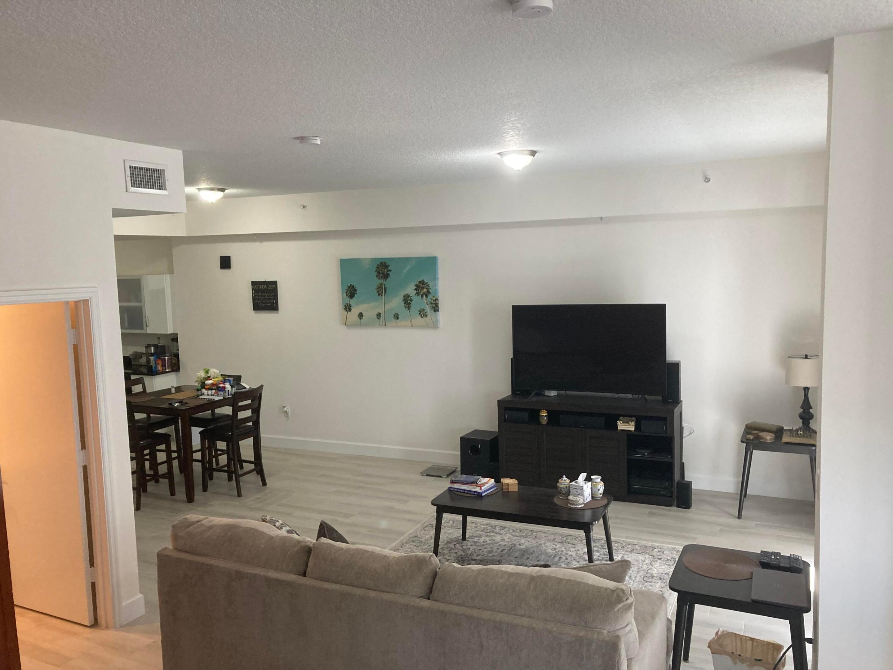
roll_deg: +1.3
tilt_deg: -6.7
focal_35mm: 28
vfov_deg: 49.7
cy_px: 335
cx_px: 446
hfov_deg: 63.4
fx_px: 722
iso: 125
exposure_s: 1/60
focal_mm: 3.99
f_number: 1.8
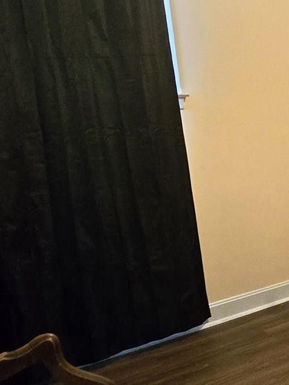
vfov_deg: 40.3
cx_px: 469
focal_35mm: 47
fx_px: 523
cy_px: 164
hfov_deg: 22.9
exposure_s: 1/60.2
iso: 1000
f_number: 2.2
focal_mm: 2.2
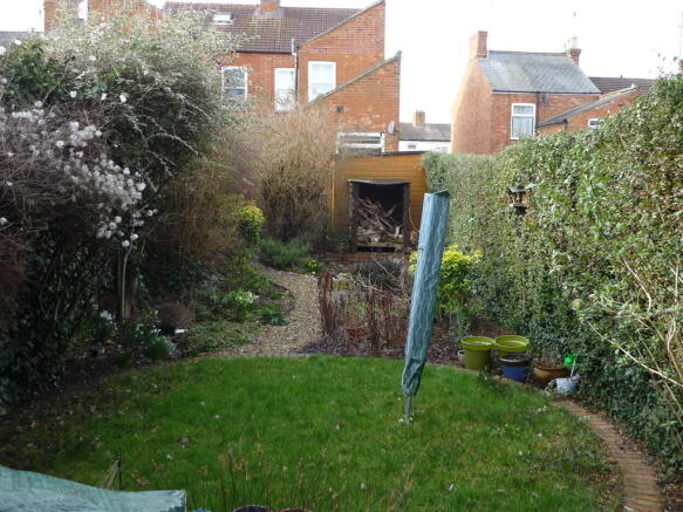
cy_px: 256
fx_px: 651
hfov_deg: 55.4
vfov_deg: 42.9
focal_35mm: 33
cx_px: 342
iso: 100
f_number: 2.8
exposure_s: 1/160
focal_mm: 5.5
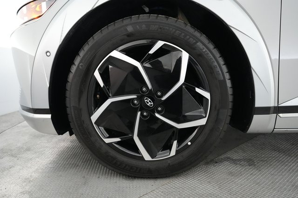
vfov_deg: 53.1
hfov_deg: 73.8
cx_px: 149
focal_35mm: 24
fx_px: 199
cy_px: 99
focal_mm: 24
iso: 6400
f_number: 2.8
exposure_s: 1/160
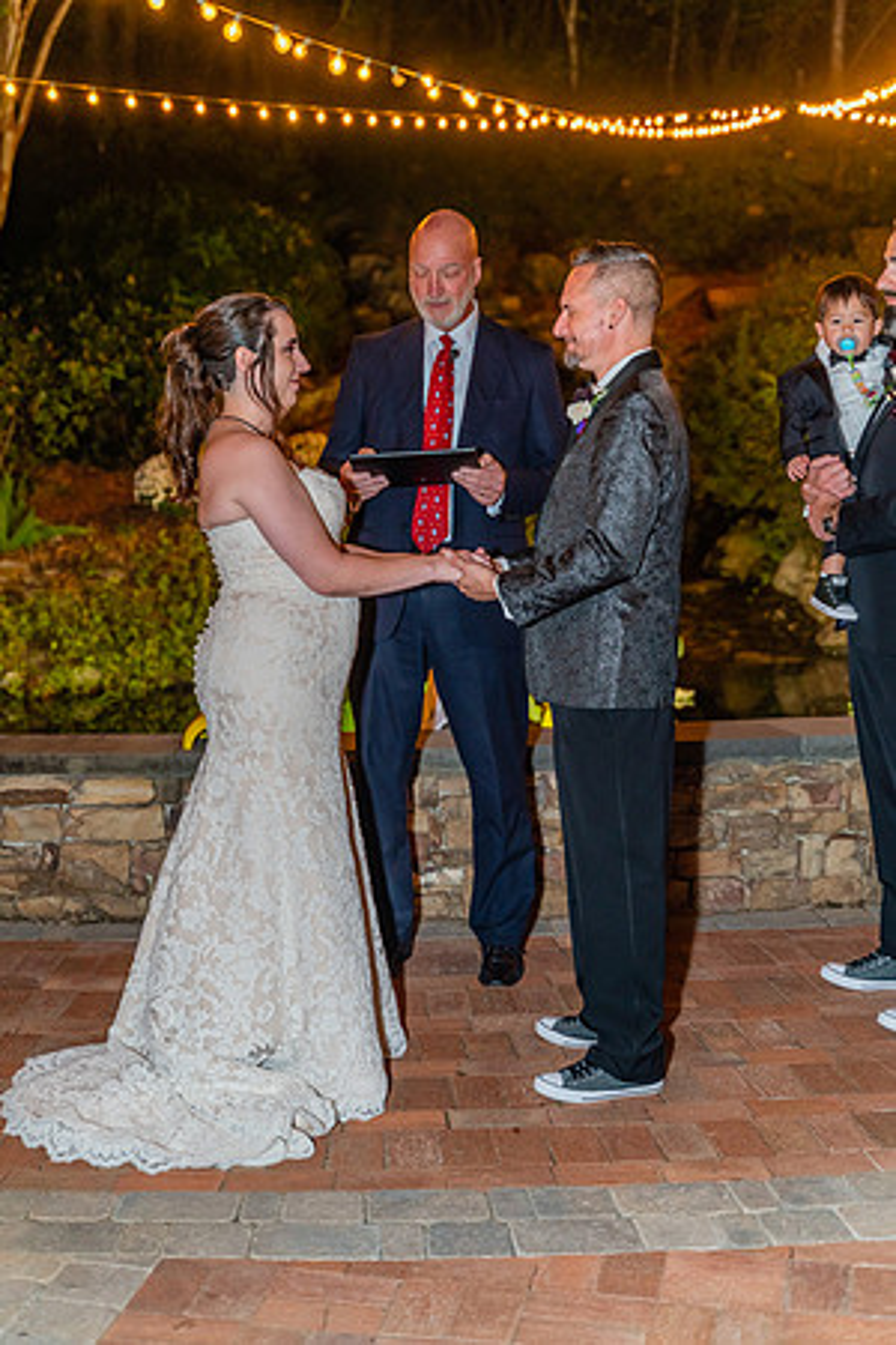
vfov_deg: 36.2
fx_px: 2053
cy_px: 672
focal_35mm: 55
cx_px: 448
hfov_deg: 24.6
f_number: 2.8
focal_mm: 55
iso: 1000
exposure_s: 1/60
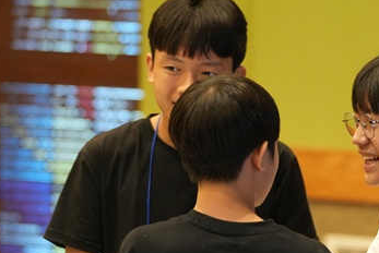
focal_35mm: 240
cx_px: 313
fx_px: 2529
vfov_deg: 5.7
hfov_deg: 8.6
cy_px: 148
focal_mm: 119
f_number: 2.8
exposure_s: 1/250
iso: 4000
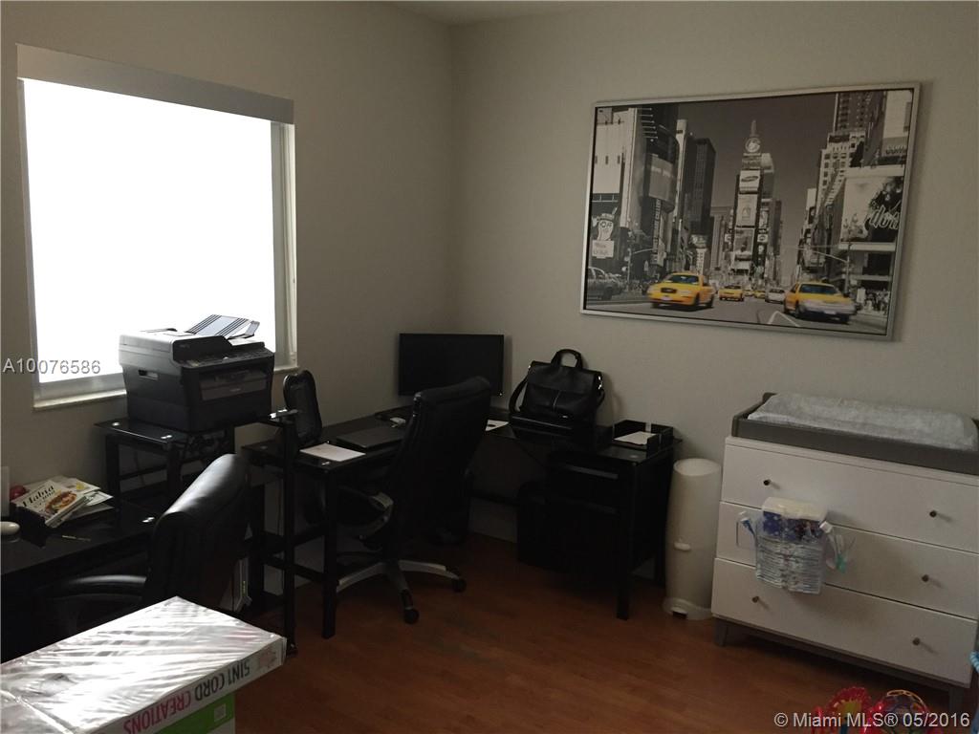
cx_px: 490
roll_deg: -1.3
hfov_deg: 61.7
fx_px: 820
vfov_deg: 48.2
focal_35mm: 29
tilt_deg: -9.6
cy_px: 367
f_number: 2.2
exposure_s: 1/30
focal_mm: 4.15
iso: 200
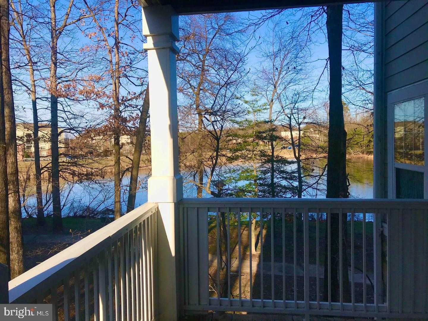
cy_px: 160
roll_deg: +0.7
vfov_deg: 49.7
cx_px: 214
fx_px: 346
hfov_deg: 63.4
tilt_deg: -2.1
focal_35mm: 28
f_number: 1.8
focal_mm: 3.99
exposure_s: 1/1597
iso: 20
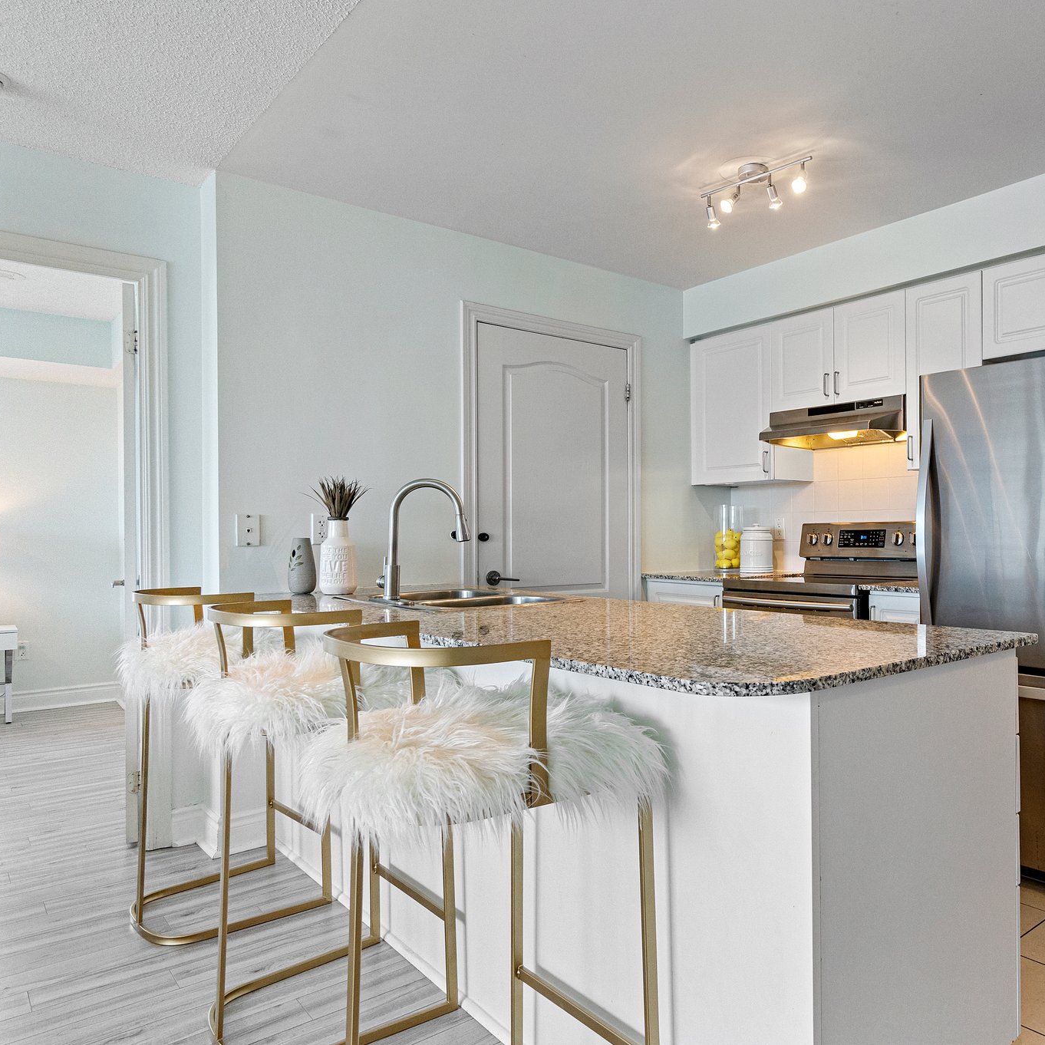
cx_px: 733
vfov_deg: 67.3
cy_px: 522
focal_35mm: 23
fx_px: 786
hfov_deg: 64.7
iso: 640
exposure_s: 1/25
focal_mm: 12
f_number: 6.3
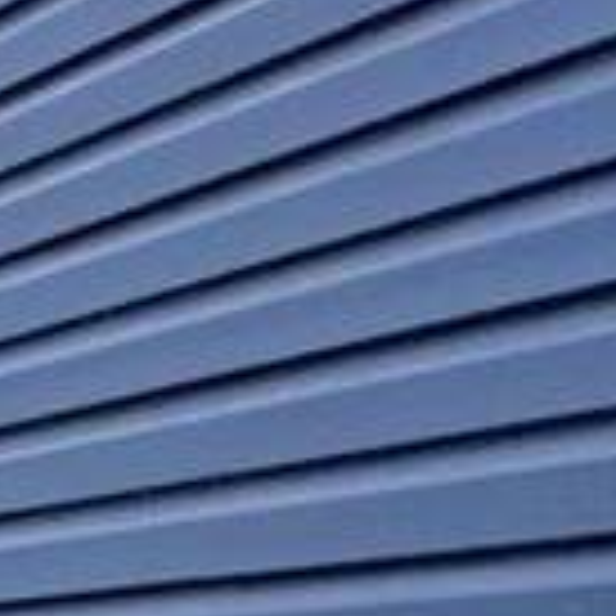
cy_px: 1102
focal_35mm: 116
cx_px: -2248
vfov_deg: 13.5
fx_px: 2335
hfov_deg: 6.9
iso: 40
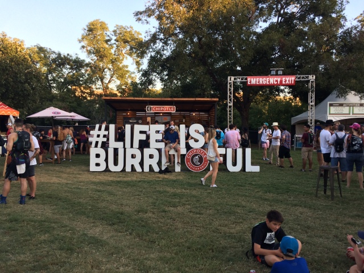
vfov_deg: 48.2
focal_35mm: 29
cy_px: 136
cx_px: 182
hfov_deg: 61.7
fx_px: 305
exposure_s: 1/120
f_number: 2.2
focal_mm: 4.15
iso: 32
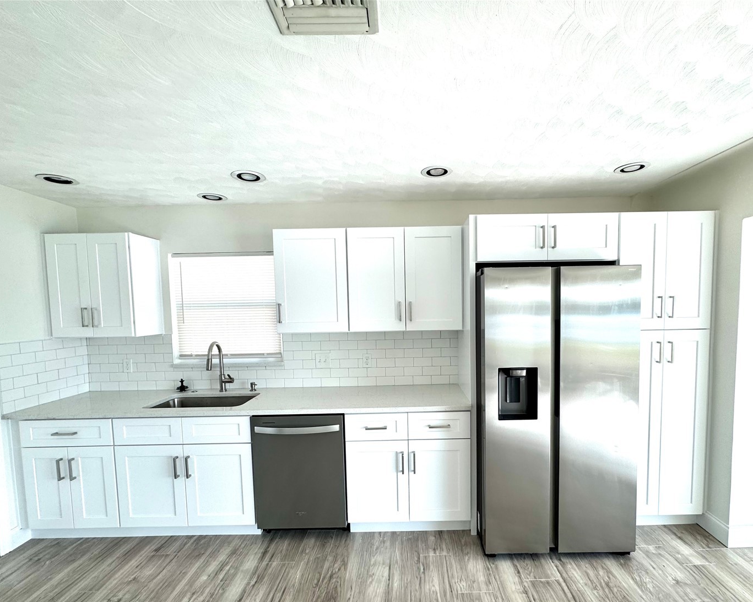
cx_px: 409
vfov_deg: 80.1
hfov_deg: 92.9
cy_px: 330
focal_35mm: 16
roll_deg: -1.0
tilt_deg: -1.7
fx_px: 356
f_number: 2.2
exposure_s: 1/181
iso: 40
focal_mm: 2.22
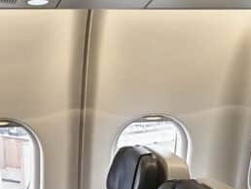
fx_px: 958
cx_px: 185
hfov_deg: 14.9
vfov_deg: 10.8
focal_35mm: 132
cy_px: 294
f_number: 1.6
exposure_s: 1/120
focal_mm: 5.4
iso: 125
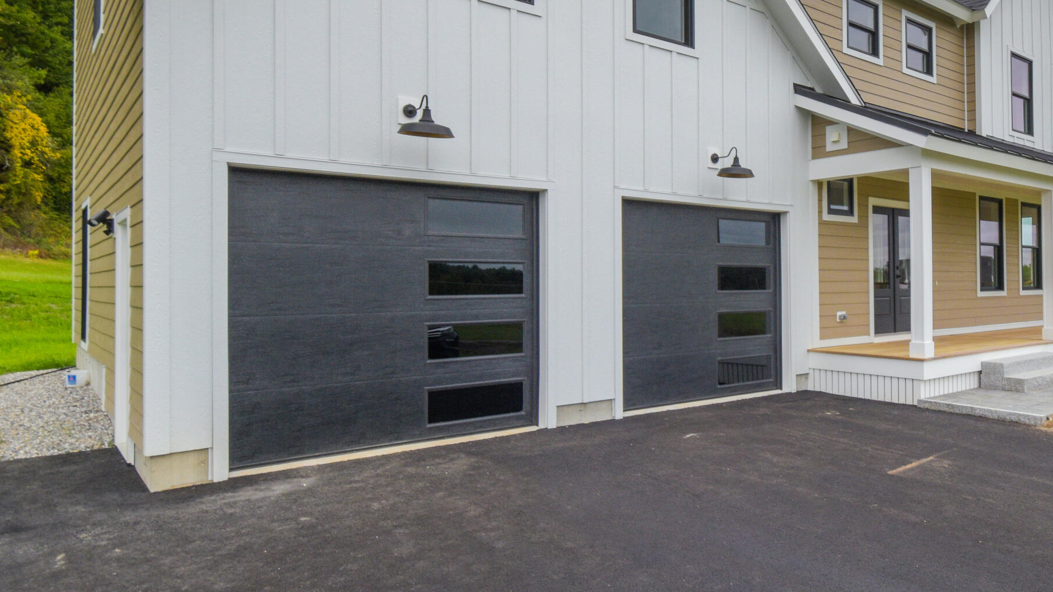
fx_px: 726
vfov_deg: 44.3
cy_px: 259
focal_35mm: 26
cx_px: 760
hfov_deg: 68.3
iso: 400
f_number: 11
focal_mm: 10
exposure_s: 1/180
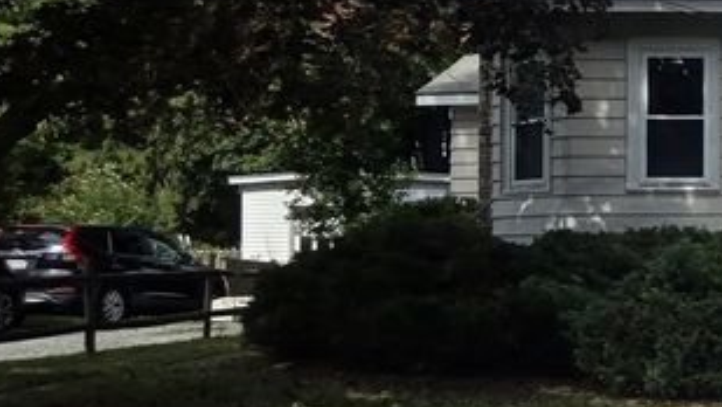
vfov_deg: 14.6
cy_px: 269
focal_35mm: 83
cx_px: 1054
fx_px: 1589
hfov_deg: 21.8
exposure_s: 1/1457
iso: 25
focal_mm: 5.4
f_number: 1.8
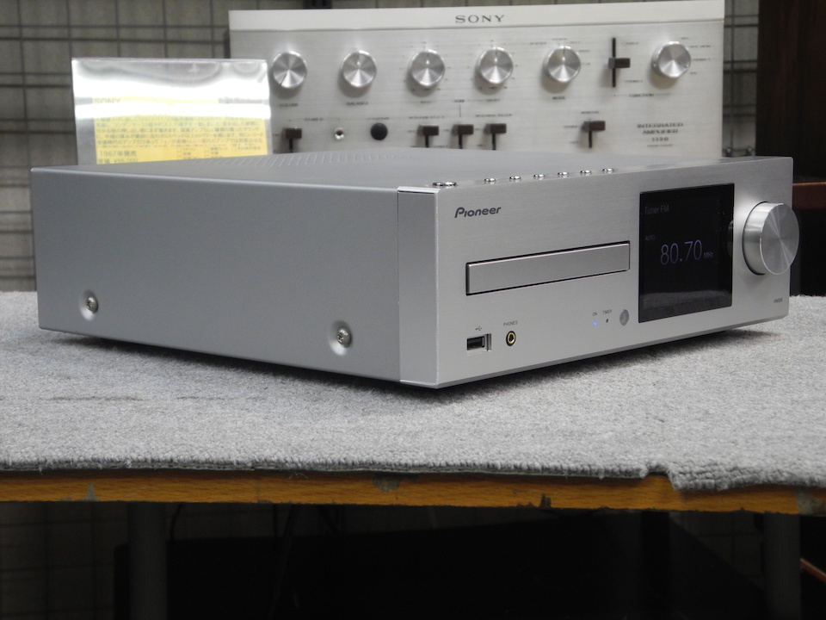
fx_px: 1813
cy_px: 310
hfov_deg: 25.7
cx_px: 413
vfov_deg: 19.4
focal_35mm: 76
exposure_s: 1/30
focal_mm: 16.3
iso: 310
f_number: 4
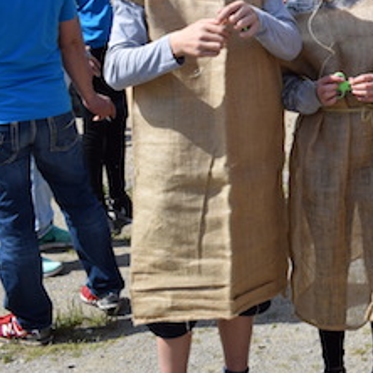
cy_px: 18
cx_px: 464
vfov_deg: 20.8
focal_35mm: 81
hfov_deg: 19.9
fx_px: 987
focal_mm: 22
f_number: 8
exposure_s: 1/500
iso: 200
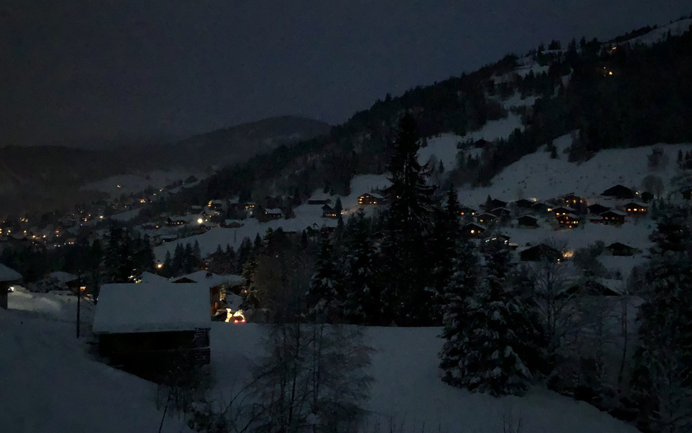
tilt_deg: -0.3
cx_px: 376
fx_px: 679
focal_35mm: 36
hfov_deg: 53.9
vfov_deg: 35.3
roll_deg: -0.1
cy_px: 212
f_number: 1.8
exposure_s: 1/17
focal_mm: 4
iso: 1600
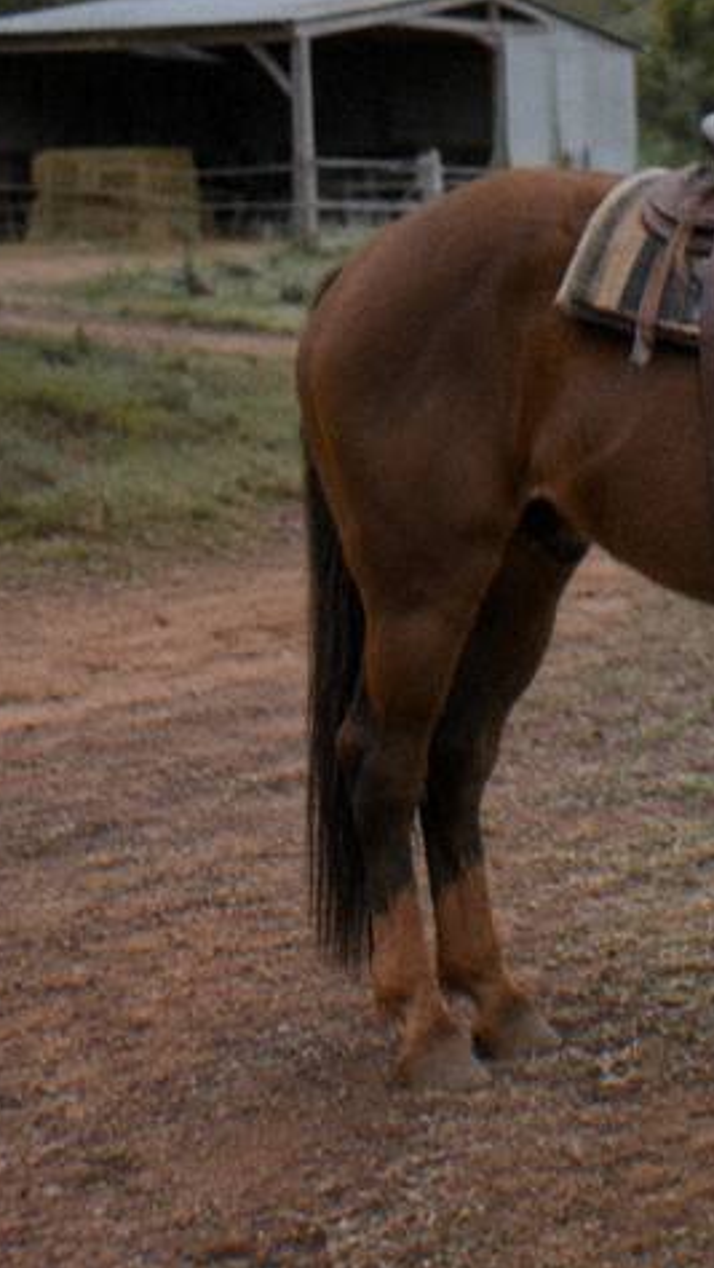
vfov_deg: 9.3
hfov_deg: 5.2
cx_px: 1166
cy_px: 388
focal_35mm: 232
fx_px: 7800
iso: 320
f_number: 9
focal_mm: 105
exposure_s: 1/250
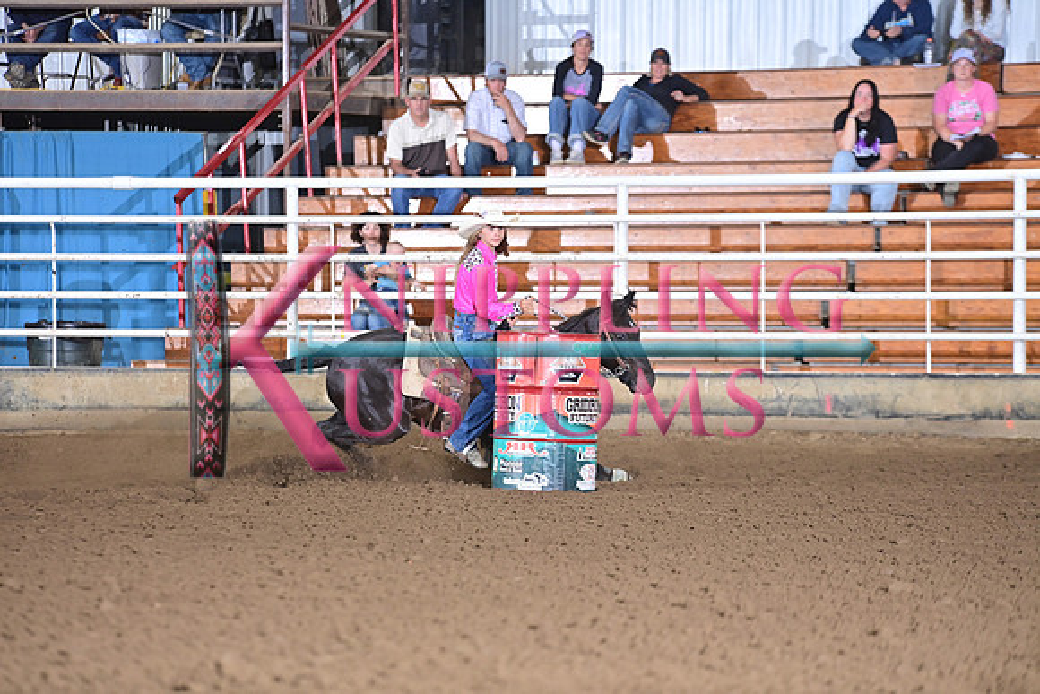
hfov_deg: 10.3
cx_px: 520
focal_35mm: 200
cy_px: 347
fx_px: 5779
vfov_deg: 6.9
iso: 1250
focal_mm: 200
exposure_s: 1/250
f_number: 3.2
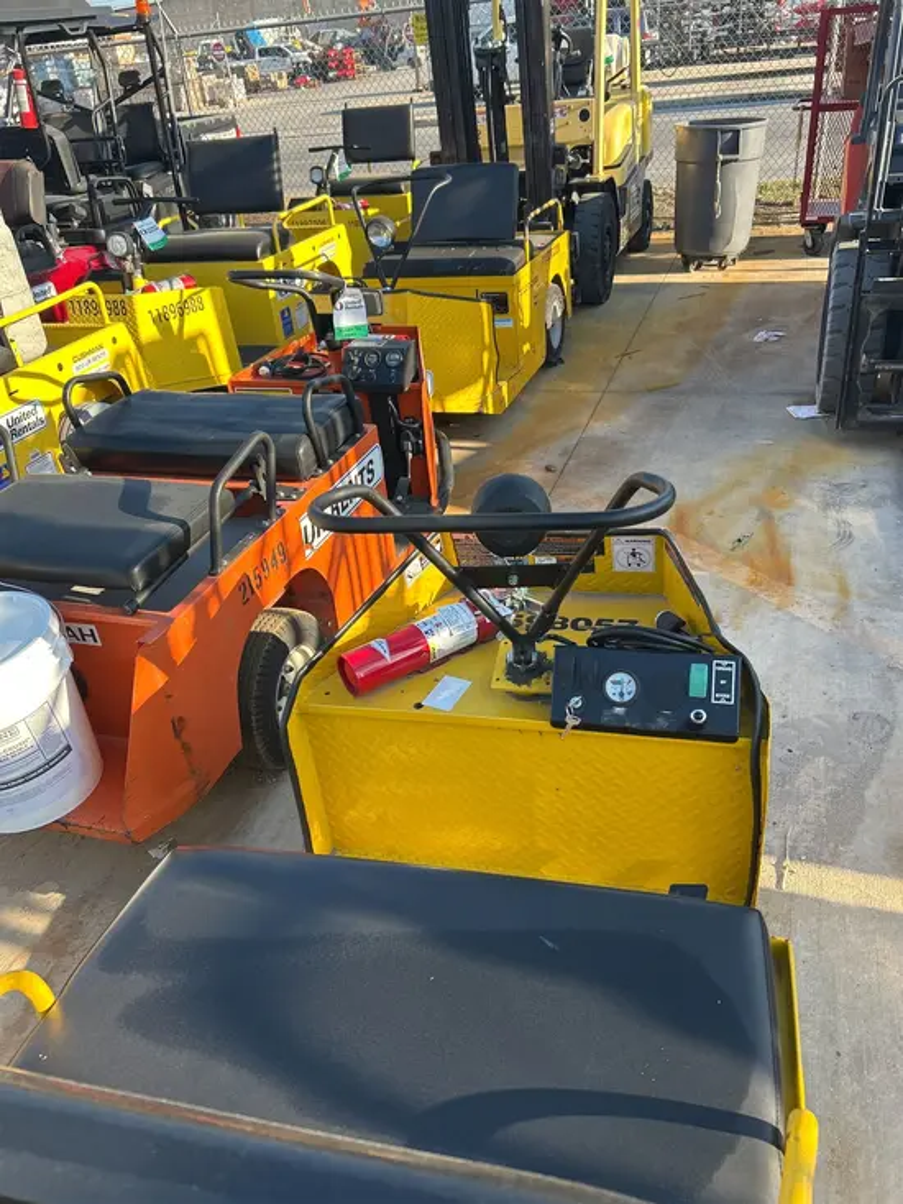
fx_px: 904
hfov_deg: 53.1
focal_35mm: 26
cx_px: 452
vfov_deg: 67.3
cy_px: 602
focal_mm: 5.7
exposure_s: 1/748
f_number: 1.5
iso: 50
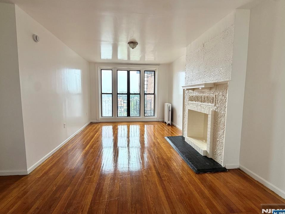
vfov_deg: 81.7
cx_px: 138
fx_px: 123
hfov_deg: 98.1
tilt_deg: -6.2
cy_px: 104
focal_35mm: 15
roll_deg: +0.4
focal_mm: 2.22
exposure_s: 1/121
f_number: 2.2
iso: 50
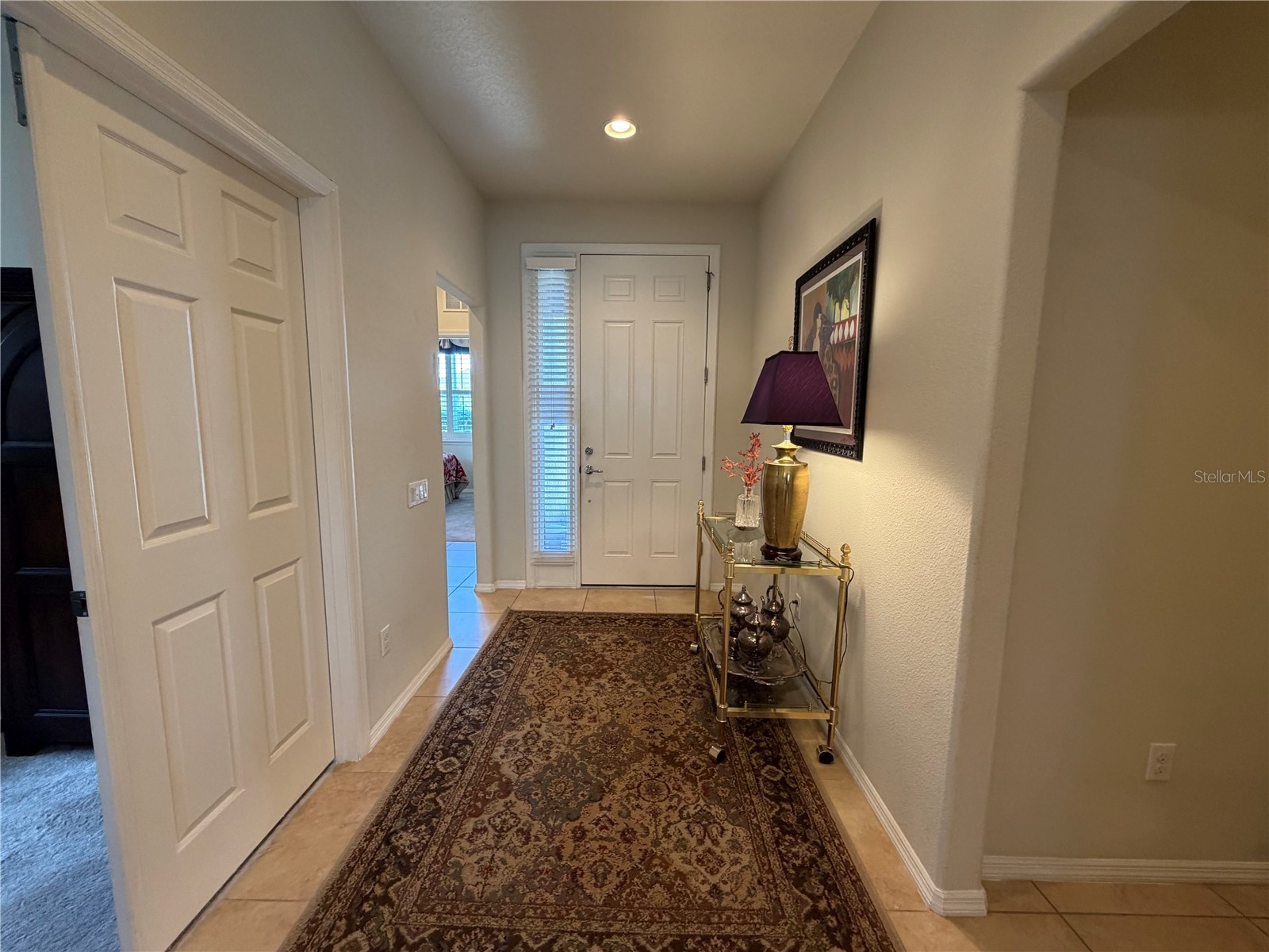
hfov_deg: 102.1
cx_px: 634
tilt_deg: -6.5
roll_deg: -0.2
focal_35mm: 14
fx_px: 513
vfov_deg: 85.7
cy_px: 476
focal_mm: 2.22
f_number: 2.2
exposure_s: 1/60
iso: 250
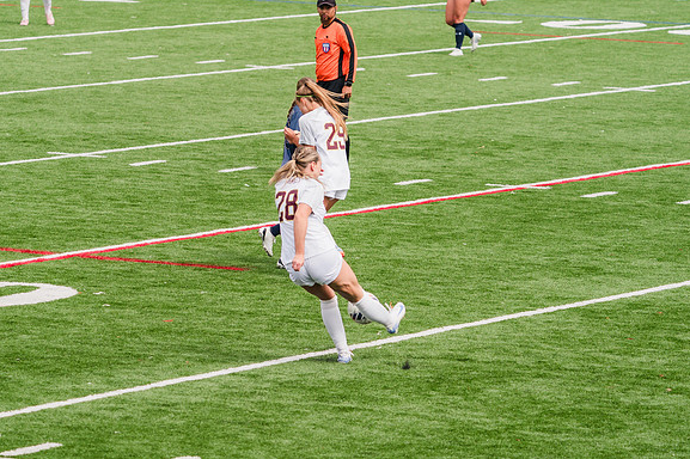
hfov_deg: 7.3
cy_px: 222
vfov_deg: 4.9
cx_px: 260
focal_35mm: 282
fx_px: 5402
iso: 400
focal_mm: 200
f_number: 5.6
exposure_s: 1/1600
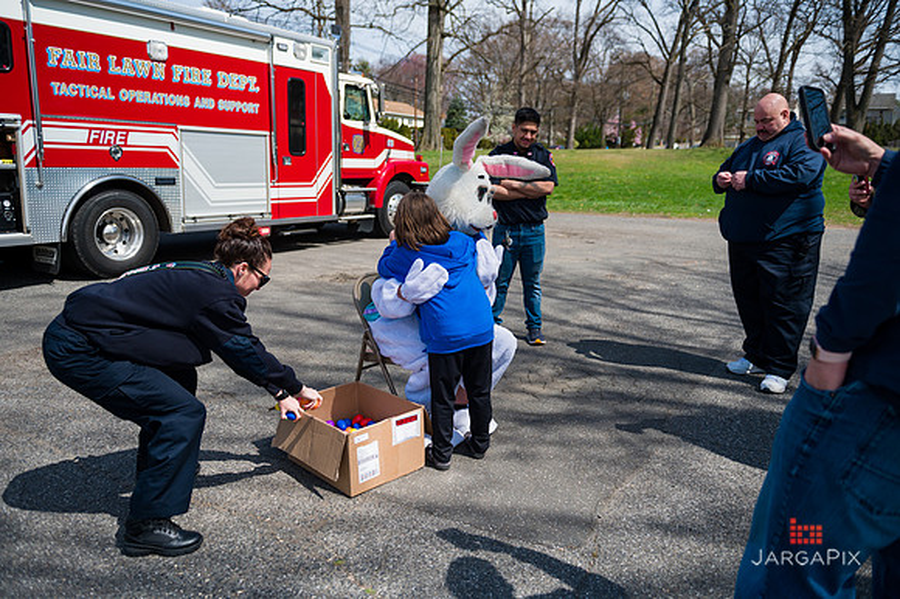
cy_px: 300
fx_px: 700
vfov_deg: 46.4
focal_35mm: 28
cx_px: 450
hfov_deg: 65.5
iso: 200
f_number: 4
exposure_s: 1/4000
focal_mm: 28
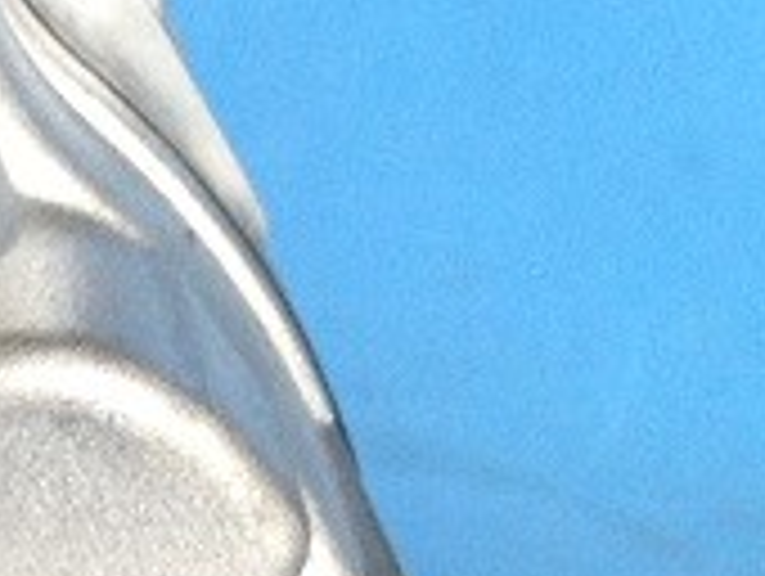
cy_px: 328
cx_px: -932
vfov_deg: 5.5
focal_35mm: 269
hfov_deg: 7.0
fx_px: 5953
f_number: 2.4
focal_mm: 4.28
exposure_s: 1/24
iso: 80
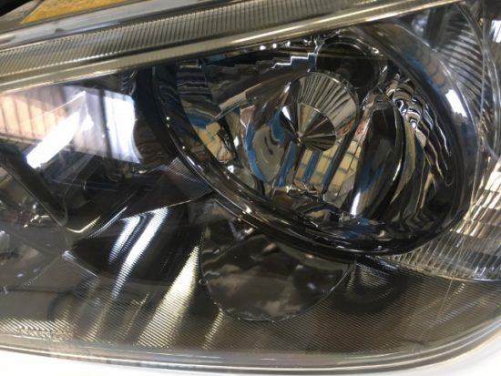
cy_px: 188
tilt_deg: -54.3
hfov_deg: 61.6
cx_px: 250
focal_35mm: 29
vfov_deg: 48.3
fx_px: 420
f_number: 2.2
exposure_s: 1/30
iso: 80
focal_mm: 4.15
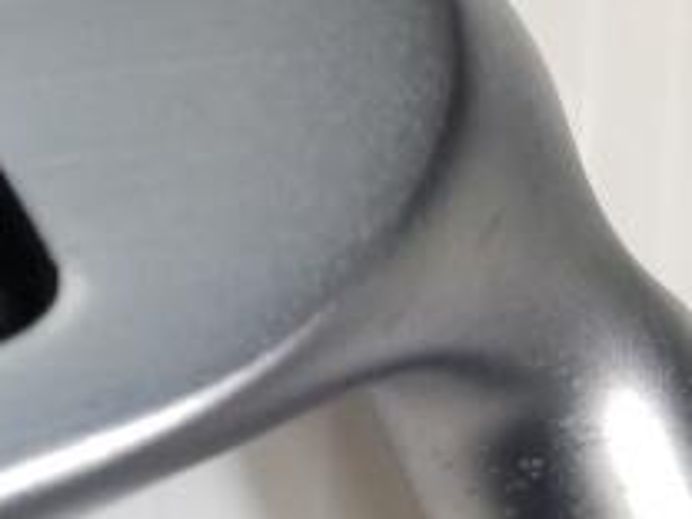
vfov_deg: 13.3
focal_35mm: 111
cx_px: -506
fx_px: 2219
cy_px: 393
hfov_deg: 15.5
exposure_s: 1/50
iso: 77
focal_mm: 3.43
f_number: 2
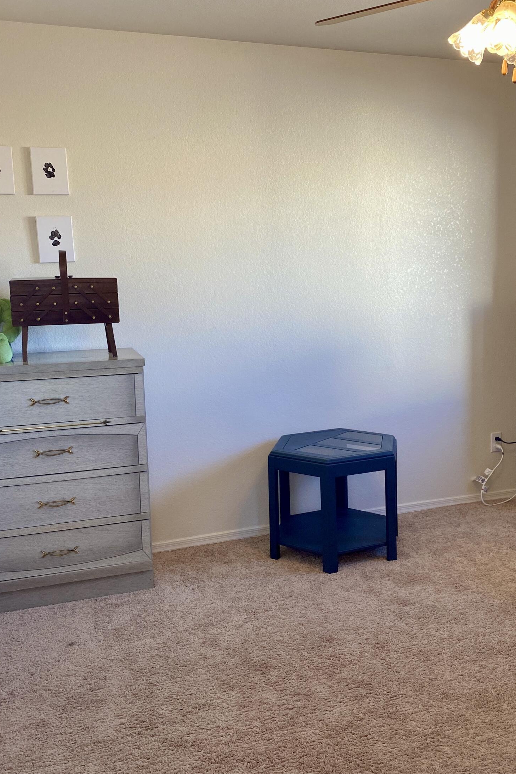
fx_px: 795
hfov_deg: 35.6
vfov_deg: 51.9
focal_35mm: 37
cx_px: 339
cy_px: 379
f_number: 1.8
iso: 100
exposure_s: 1/120
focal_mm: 4.25
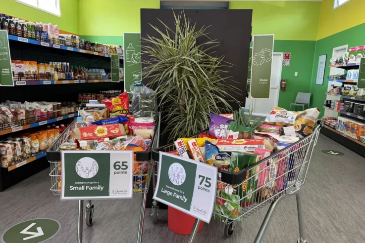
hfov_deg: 69.4
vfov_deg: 49.6
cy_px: 128
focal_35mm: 26
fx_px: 264
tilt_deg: -9.8
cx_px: 189
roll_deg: -3.8
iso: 160
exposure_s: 1/100
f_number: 1.78
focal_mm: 6.76
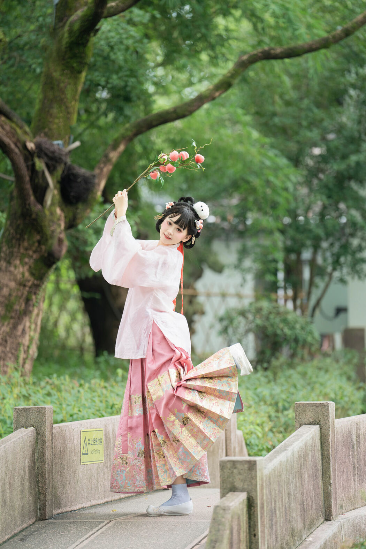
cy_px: 274
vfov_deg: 12.7
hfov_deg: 8.5
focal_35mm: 162
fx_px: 2470
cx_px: 183
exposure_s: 1/160
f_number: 2.8
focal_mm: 162
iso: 500
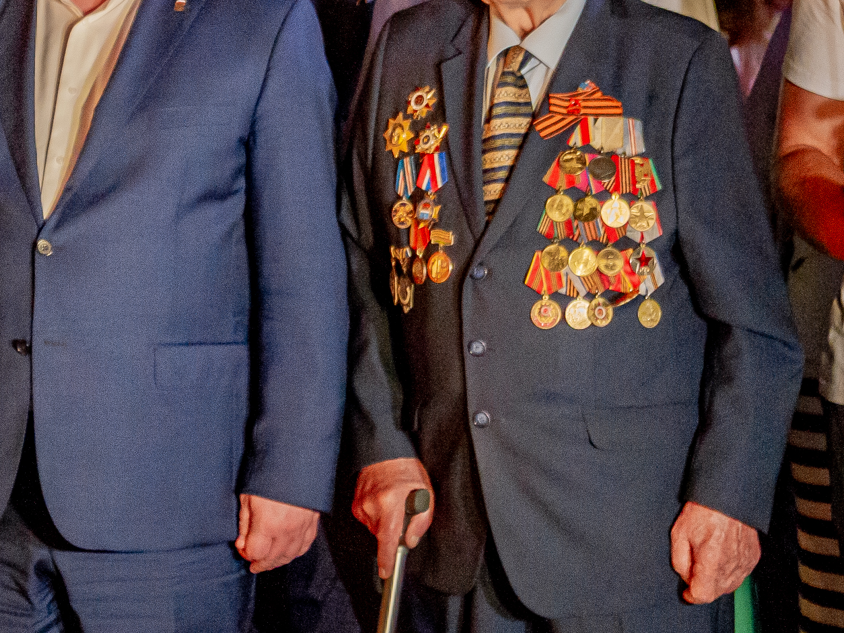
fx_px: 3340
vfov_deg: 10.7
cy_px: 38
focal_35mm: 137
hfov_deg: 14.4
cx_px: 260
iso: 3200
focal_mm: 55
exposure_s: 1/80
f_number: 2.8
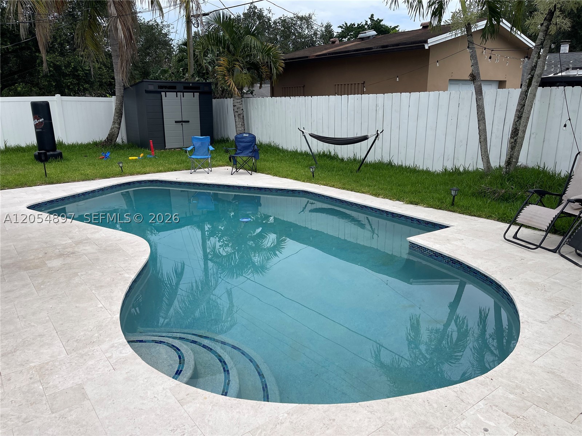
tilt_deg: -16.3
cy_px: 218
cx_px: 291
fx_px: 420
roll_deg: +0.1
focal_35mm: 25
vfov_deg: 54.9
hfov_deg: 69.4
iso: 32
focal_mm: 5.1
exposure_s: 1/2597
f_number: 1.6
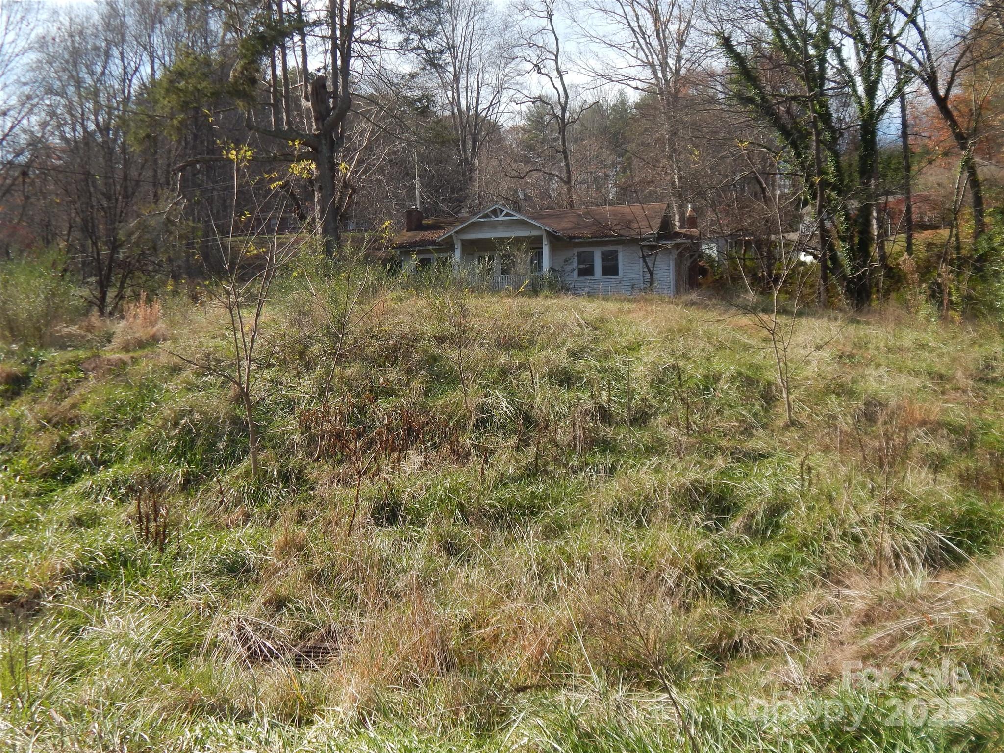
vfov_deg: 45.4
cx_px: 502
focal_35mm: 31
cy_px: 376
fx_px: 899
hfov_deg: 58.4
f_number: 3.2
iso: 125
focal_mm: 5.6
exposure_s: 1/640
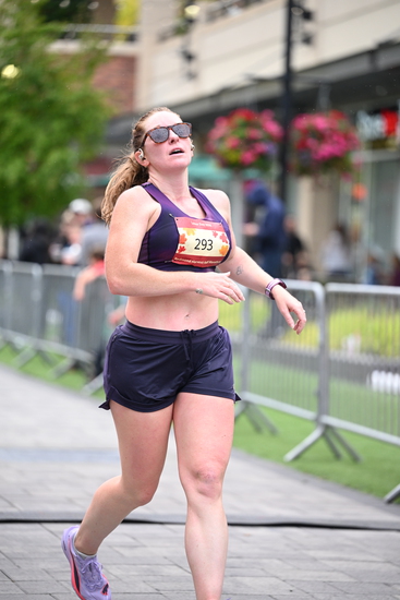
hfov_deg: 10.2
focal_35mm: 135
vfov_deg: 15.2
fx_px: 2248
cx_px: 200
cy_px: 300
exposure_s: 1/1600
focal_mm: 135
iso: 1250
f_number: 2.8
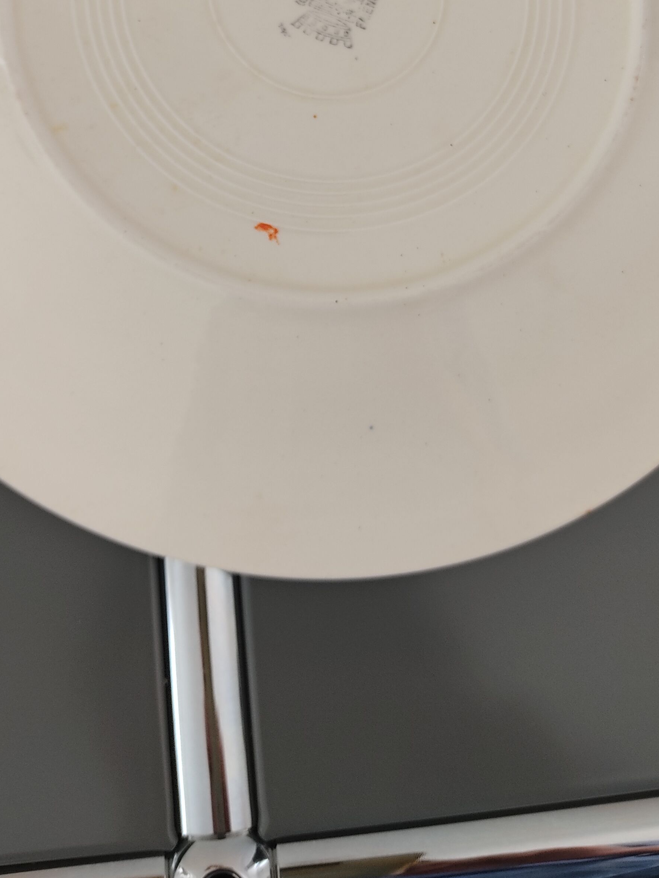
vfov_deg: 41.2
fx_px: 1117
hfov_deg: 32.9
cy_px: 183
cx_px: 317
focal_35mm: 44
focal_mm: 4.74
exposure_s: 1/33
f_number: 1.79
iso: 238
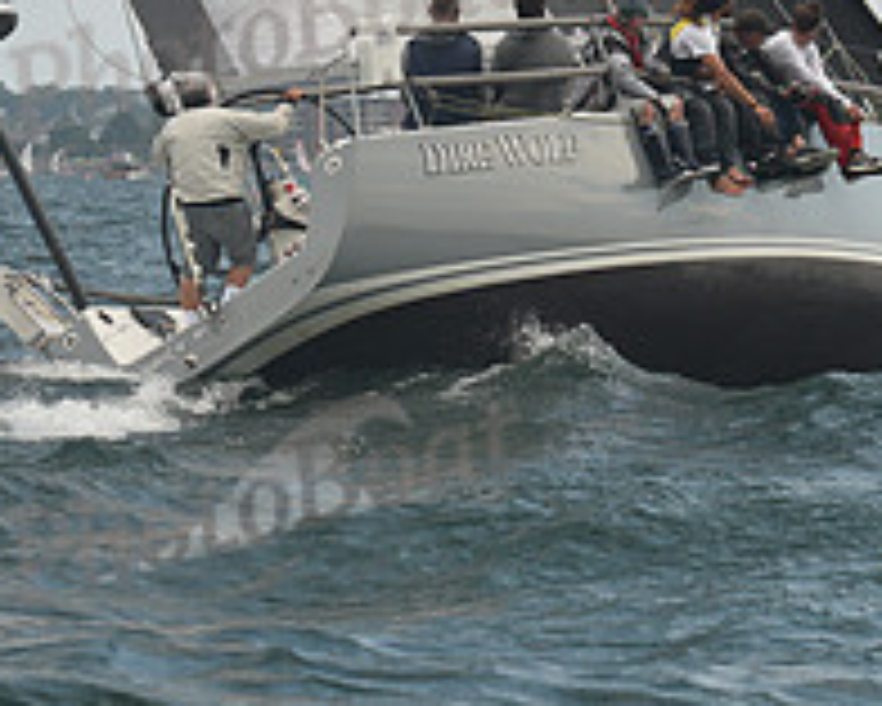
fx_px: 7104
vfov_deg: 5.7
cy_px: 191
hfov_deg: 7.1
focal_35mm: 272
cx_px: 878
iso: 250
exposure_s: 1/500
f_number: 5.6
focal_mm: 98
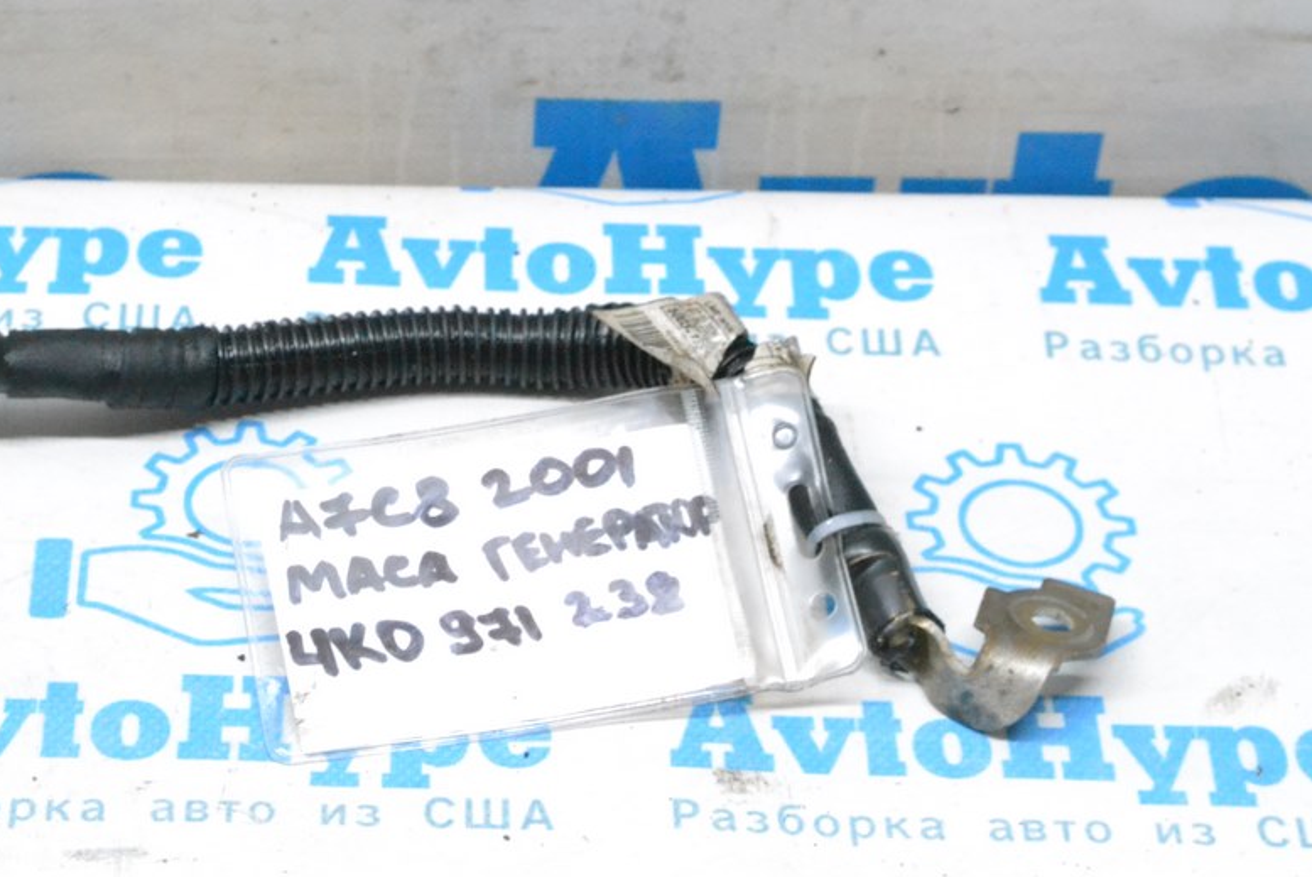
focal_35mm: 109
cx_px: 503
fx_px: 3962
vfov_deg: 12.6
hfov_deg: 18.8
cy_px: 361
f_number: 10
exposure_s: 1/125
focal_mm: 55
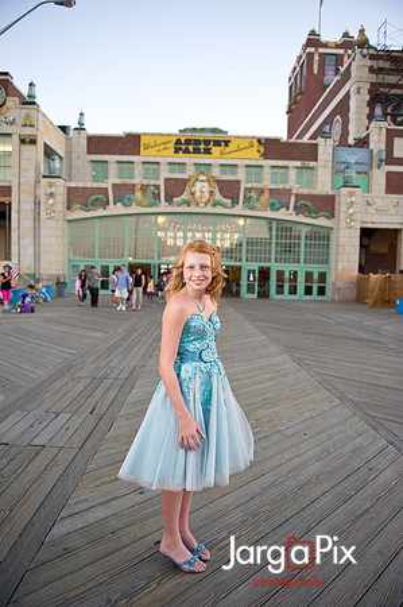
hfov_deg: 53.0
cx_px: 202
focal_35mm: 24
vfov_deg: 73.8
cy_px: 304
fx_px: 404
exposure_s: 1/250
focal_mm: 24
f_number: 3.2
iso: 800
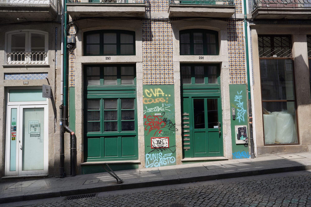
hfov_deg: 73.7
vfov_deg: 53.1
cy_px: 104
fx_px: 207
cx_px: 156
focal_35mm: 24
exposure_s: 1/100
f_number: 11
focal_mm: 24
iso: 100
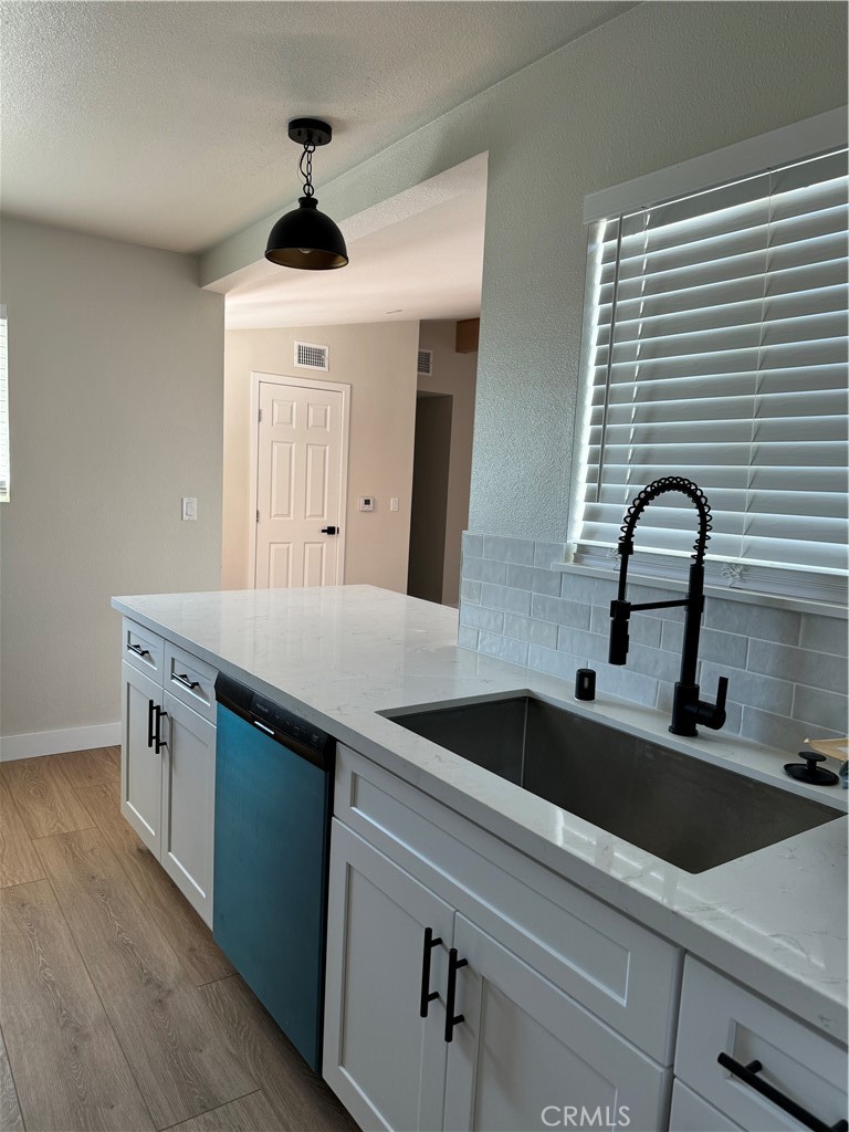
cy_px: 566
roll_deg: -2.0
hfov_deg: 56.8
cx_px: 424
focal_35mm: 24
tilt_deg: -6.5
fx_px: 785
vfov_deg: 71.6
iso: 125
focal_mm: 6.76
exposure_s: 1/121
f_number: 1.78
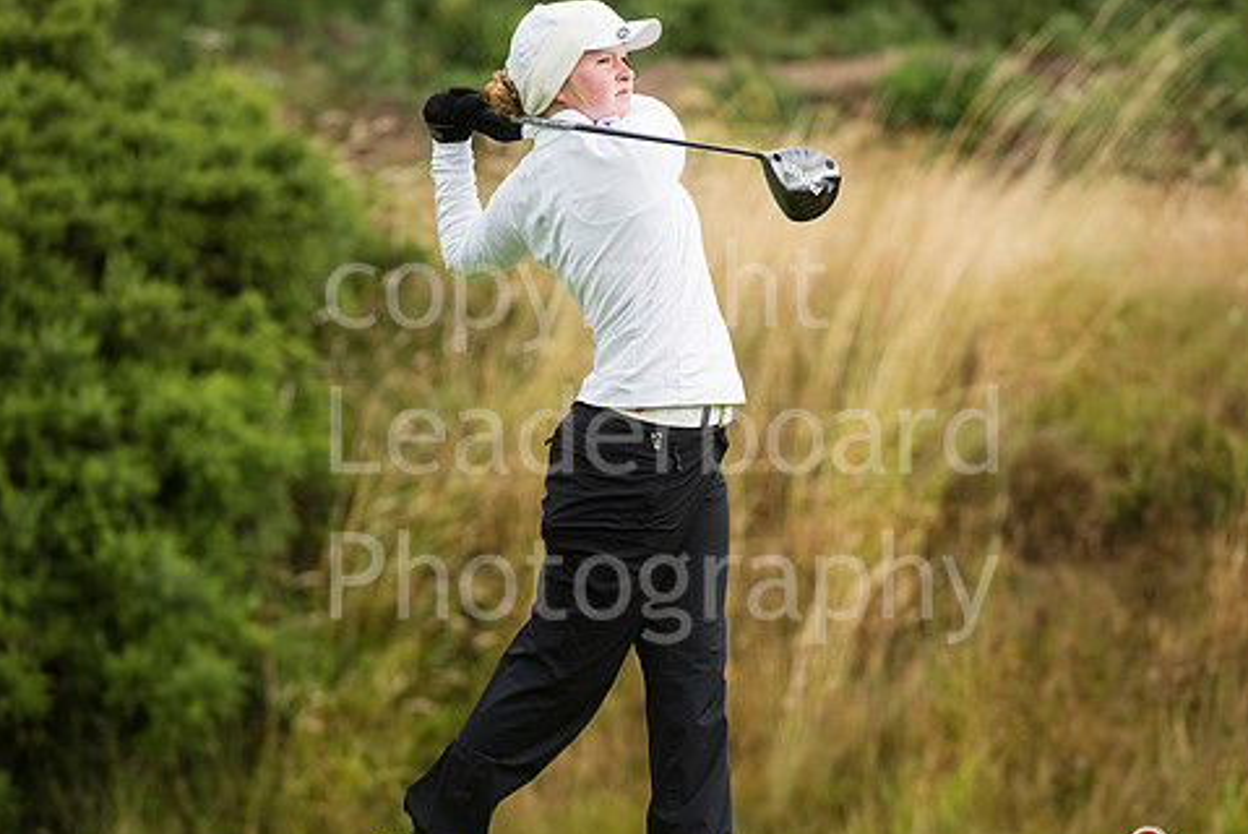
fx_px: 12591
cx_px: 667
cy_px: 455
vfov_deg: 3.8
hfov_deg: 5.7
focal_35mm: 363
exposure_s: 1/2000
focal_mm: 300
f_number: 5
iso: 1250
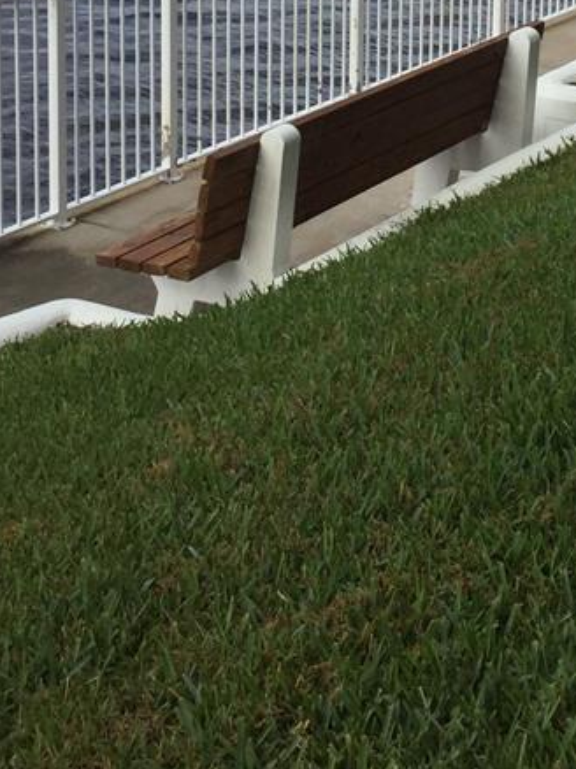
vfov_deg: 21.5
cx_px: 493
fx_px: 1888
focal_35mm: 85
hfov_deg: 17.2
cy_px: -139
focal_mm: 3.3
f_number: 2.4
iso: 25
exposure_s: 1/1217
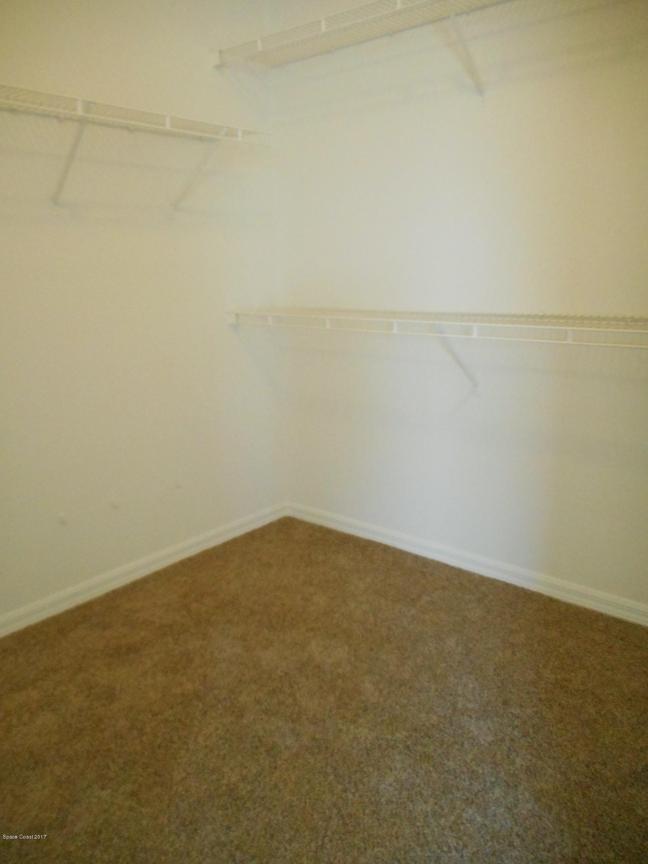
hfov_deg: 54.9
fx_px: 624
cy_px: 432
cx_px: 324
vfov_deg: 69.4
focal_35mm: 25
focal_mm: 4.5
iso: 800
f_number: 3.7
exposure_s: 1/25
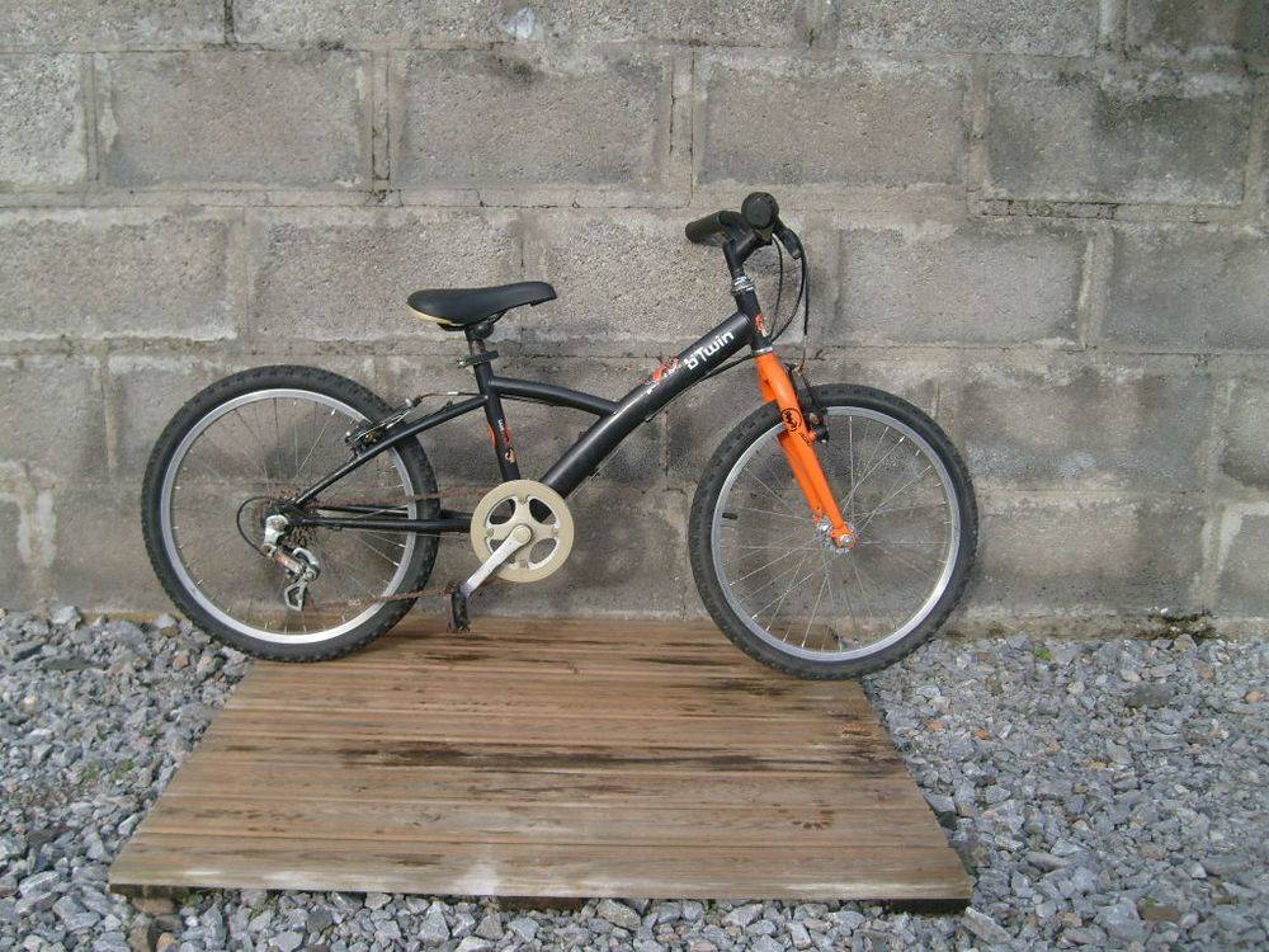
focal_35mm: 35
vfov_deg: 40.7
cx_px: 634
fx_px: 1283
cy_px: 476
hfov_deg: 52.6
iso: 80
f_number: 7.1
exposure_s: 1/125
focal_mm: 5.8
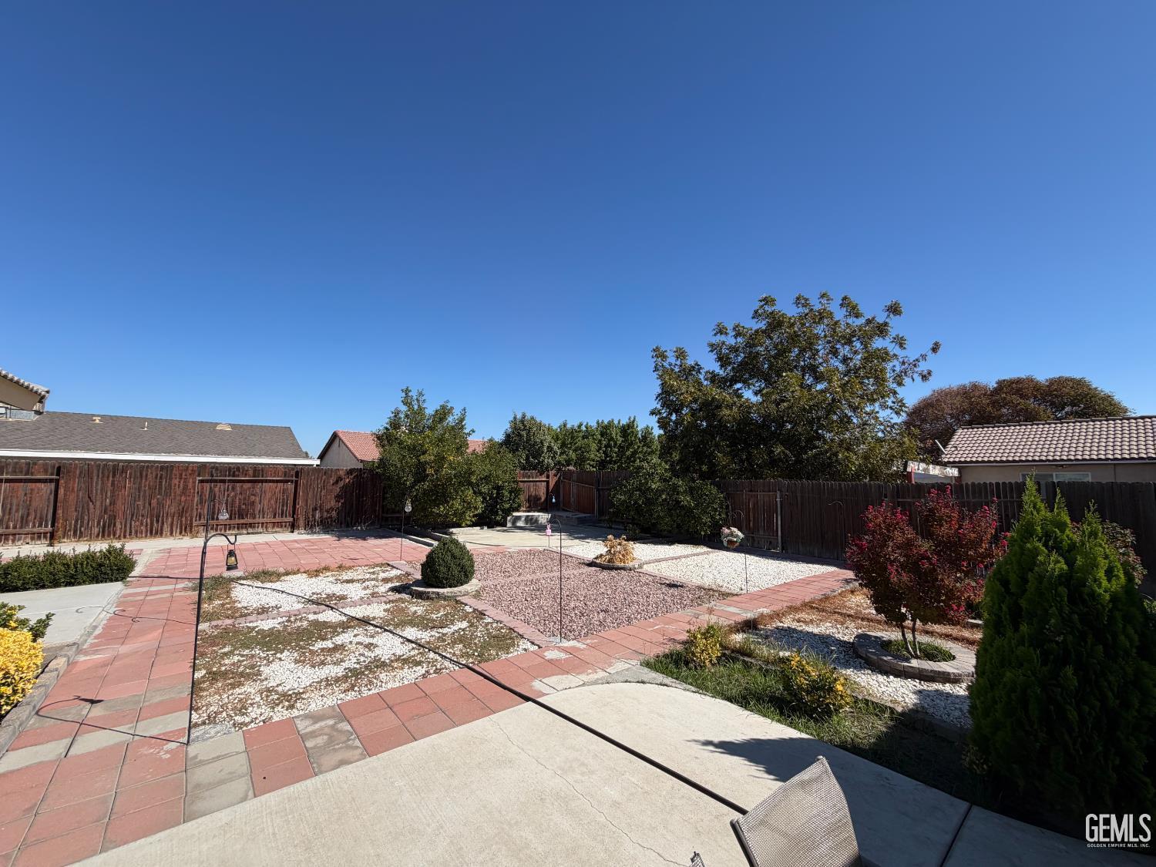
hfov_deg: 102.1
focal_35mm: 14
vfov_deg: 85.7
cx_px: 578
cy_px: 434
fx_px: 468
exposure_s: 1/955
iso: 20
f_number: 2.2
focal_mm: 2.22
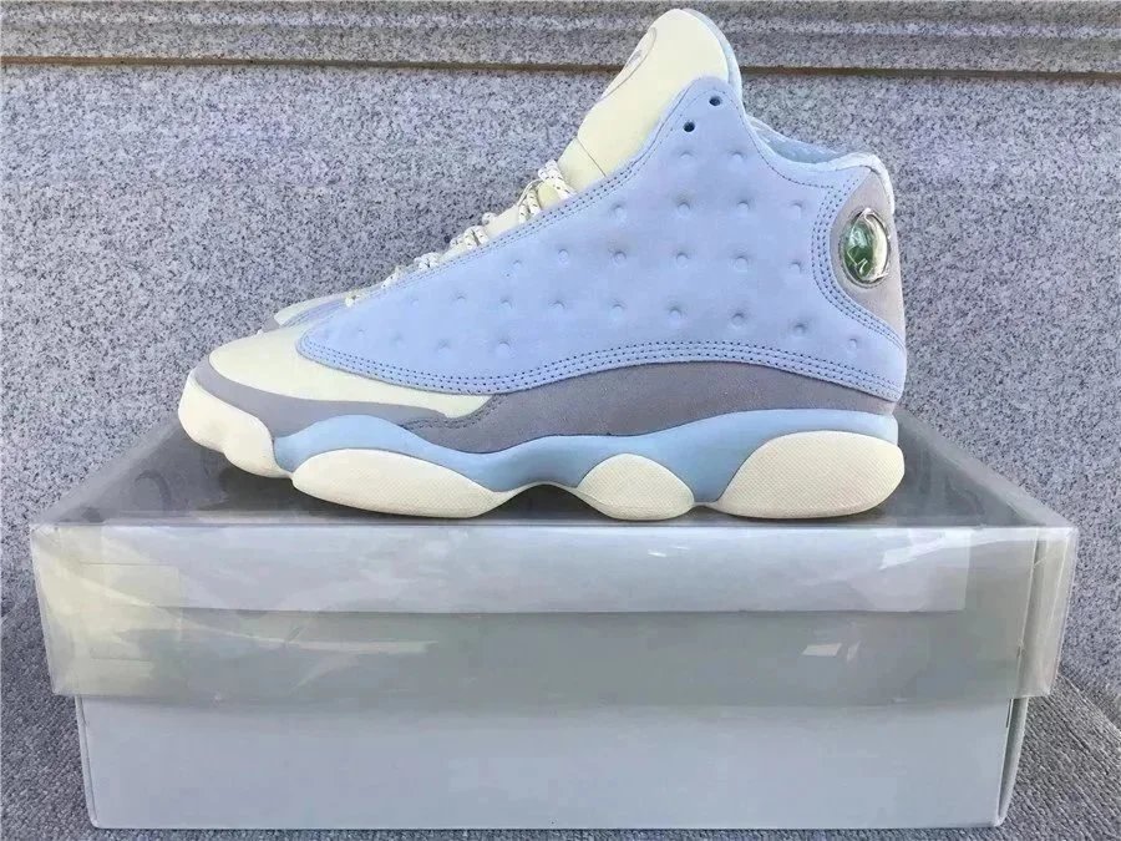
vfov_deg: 45.4
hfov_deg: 58.4
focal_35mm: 31
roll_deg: -0.1
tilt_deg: -12.7
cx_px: 560
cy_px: 420
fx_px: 1004
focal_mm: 3.3
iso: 25
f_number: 2.4
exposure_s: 1/519
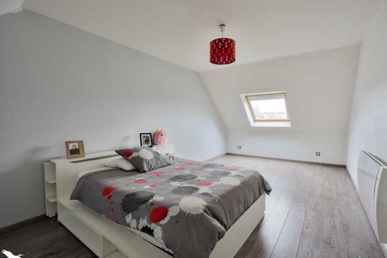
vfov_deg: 70.4
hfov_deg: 93.2
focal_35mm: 17
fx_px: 183
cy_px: 129
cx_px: 203
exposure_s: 1/40
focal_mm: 16
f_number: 8
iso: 800
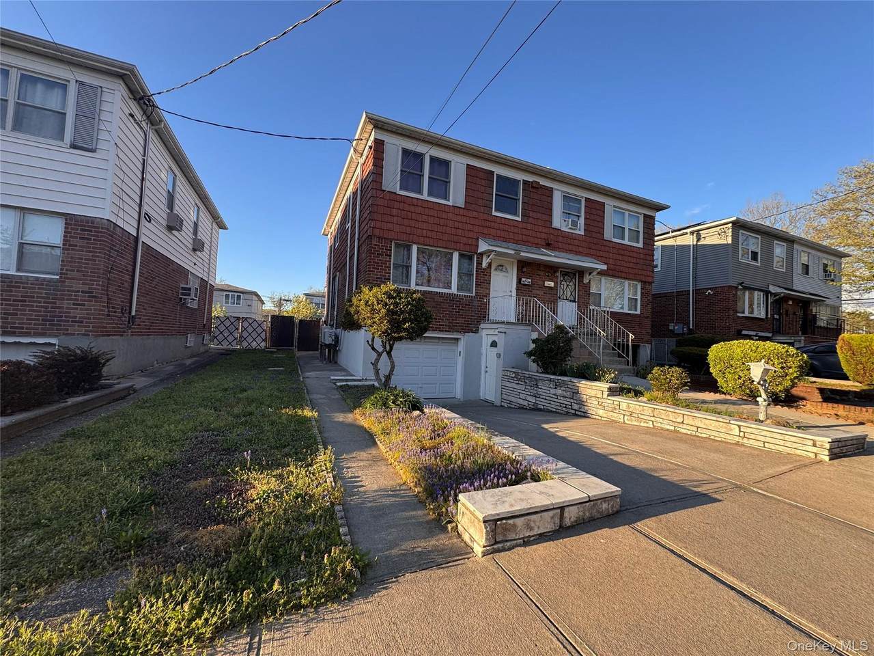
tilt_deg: +1.8
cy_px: 328
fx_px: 353
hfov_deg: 102.1
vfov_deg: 85.7
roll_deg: -3.1
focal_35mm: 14
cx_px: 437
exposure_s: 1/329
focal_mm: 2.22
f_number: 2.2
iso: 40
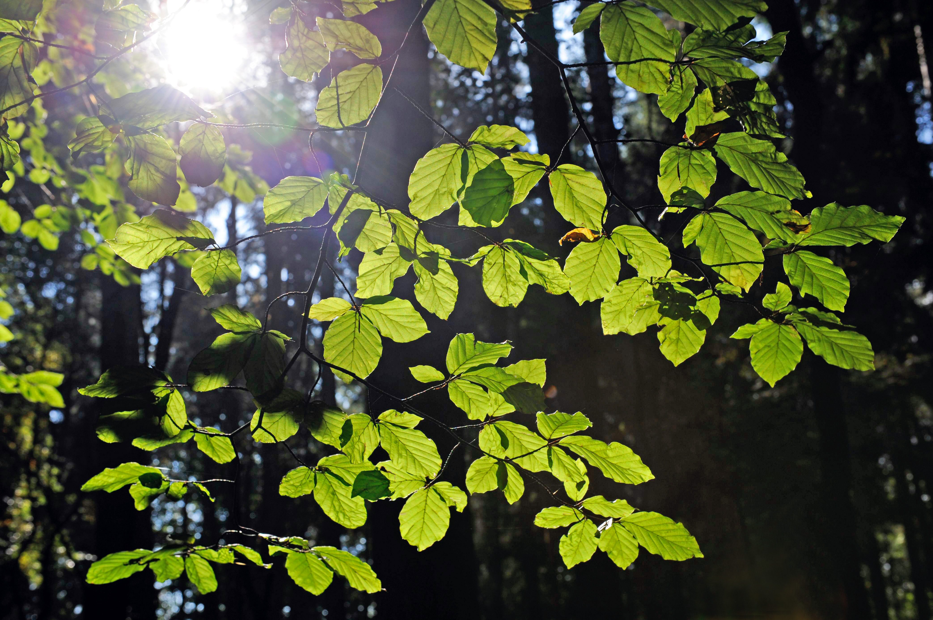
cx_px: 466
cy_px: 310
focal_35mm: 50
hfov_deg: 39.6
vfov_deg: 26.9
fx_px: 1295
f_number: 10
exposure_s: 1/200
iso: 250
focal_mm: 50
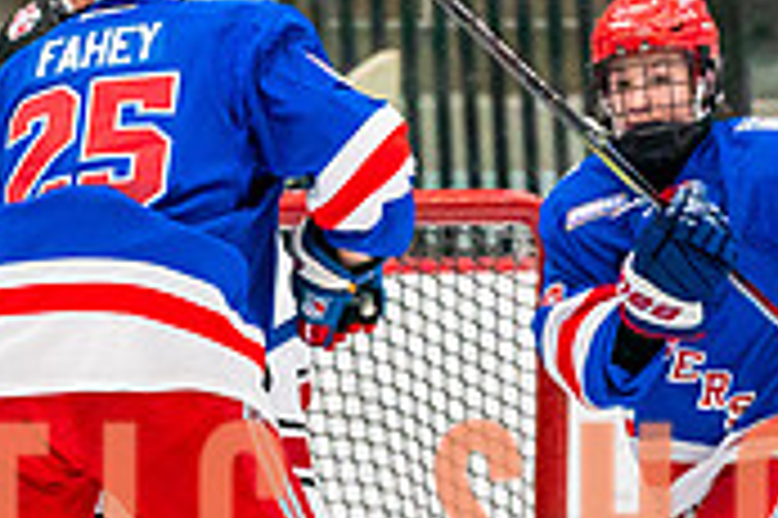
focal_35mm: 816
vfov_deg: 1.7
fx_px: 17618
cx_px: 39
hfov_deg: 2.5
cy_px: 671
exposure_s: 1/1250
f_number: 2.8
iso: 3200
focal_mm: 200
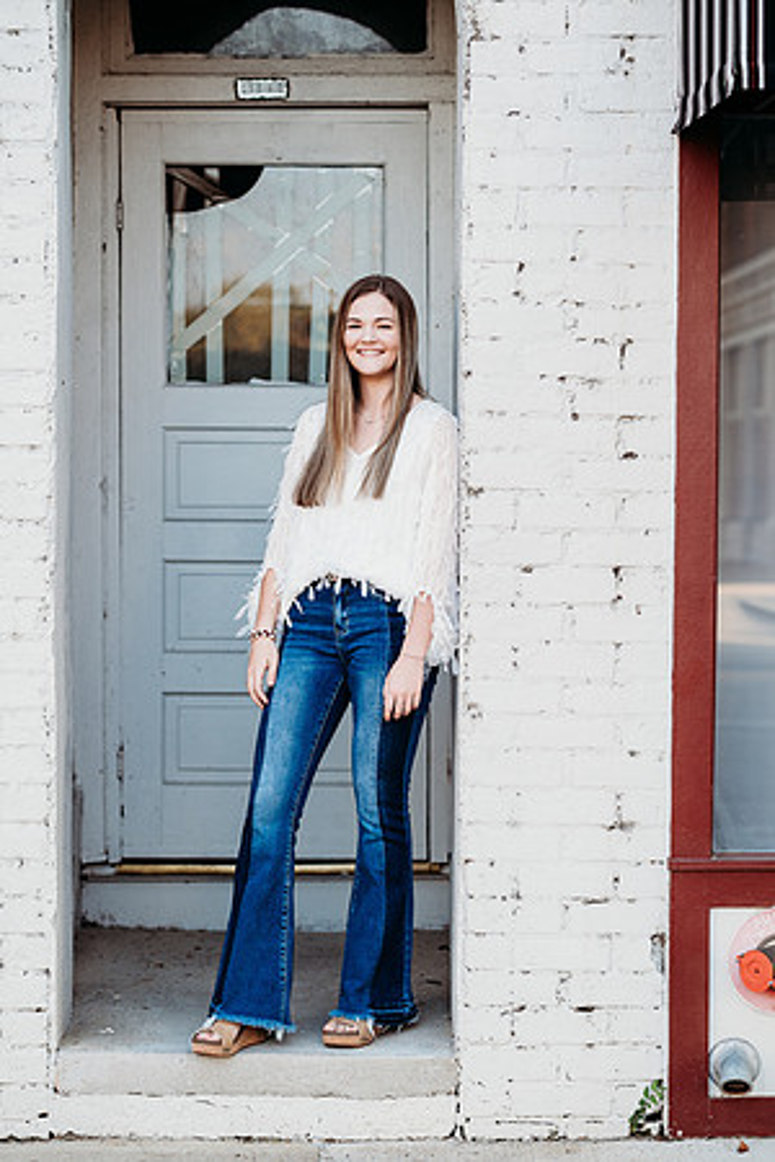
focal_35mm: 85
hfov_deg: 16.1
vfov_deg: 23.9
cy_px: 581
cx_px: 388
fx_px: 2745
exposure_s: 1/200
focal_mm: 85
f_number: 2.8
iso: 200
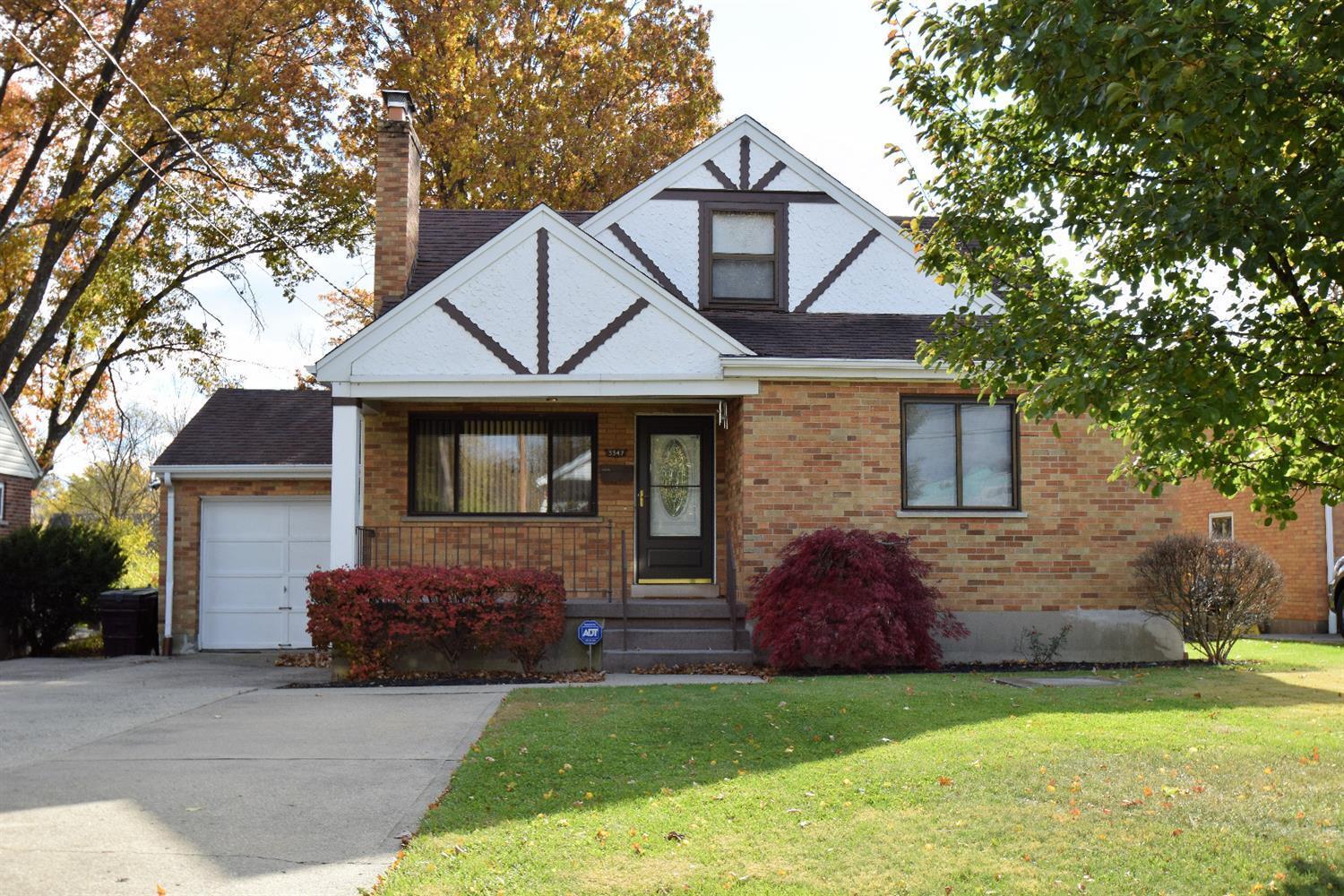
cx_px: 672
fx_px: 1344
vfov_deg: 36.9
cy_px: 448
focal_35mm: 36
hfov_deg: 53.1
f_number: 8
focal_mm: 24
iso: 280
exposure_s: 1/250
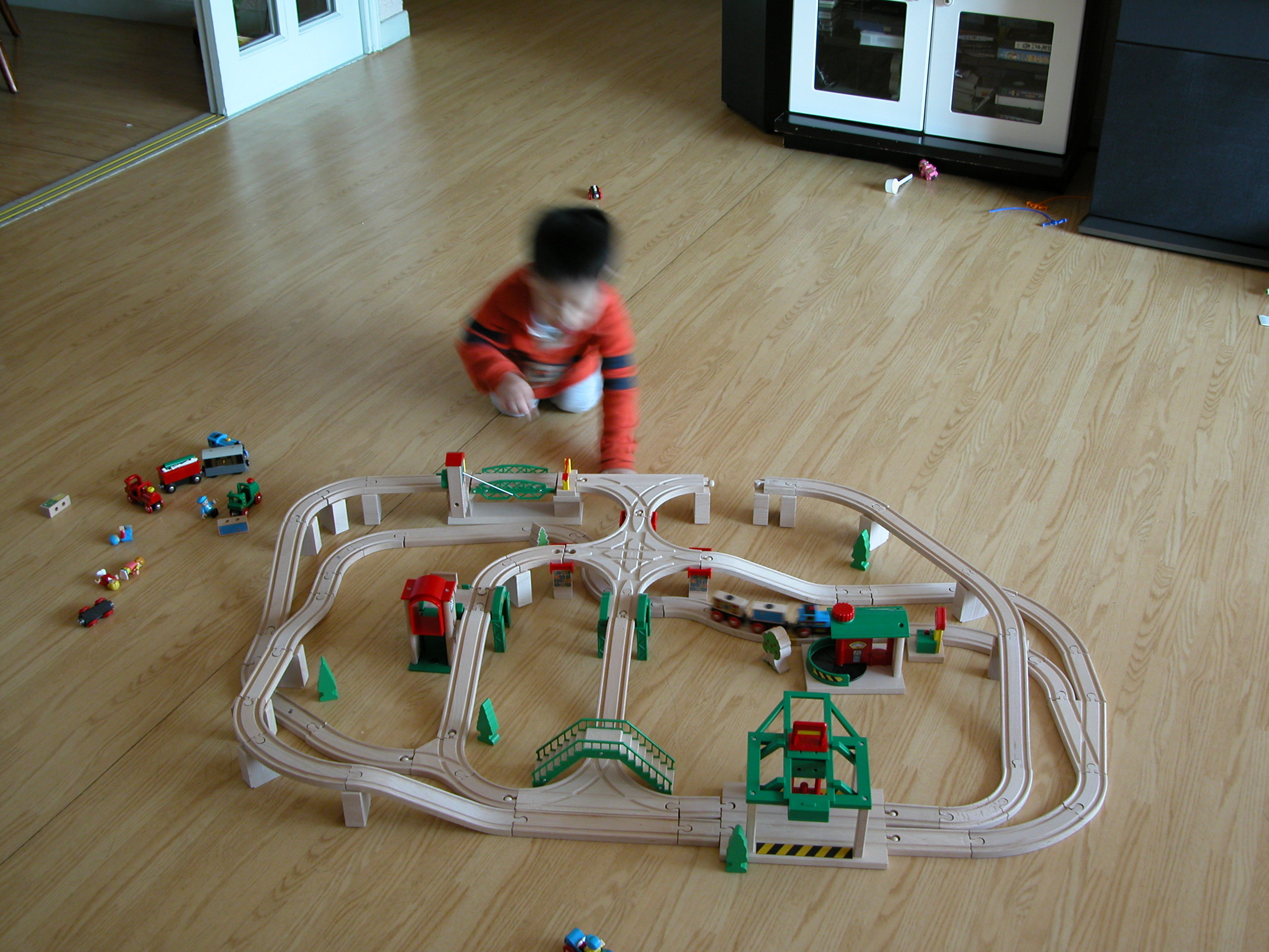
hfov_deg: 49.0
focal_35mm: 38
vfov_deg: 37.7
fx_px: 1393
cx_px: 634
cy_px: 476
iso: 100
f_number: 2.9
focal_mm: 10
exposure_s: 1/13.4
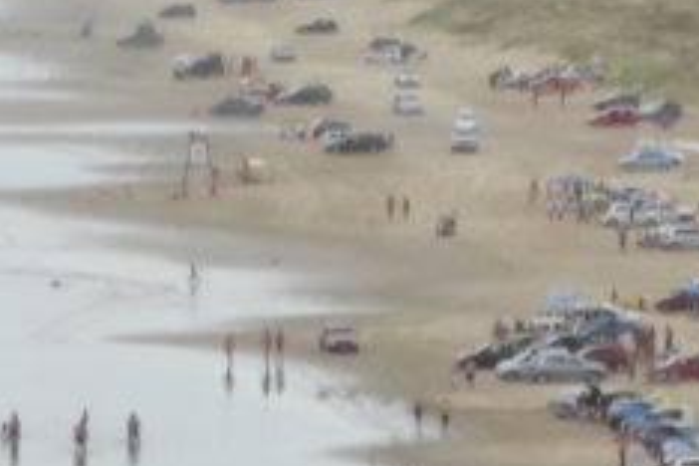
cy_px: -167
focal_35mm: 493
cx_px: 21
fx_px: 9572
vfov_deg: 2.8
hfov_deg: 4.2
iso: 200
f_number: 20
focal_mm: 48
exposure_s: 1/25
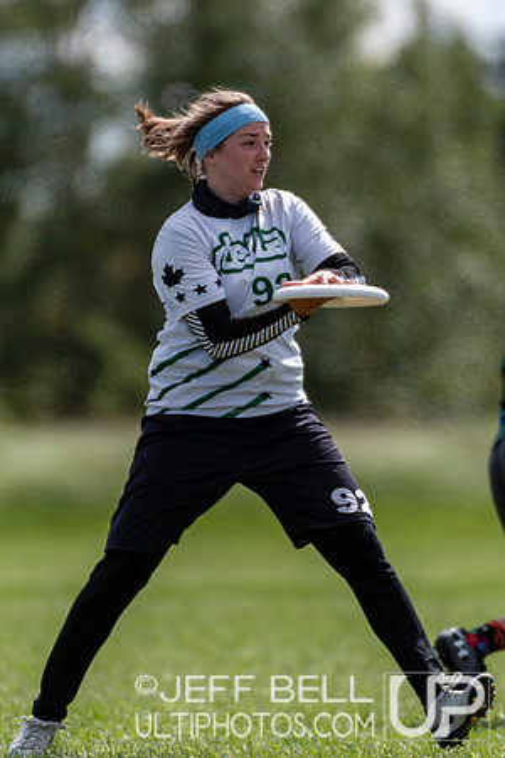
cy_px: 379
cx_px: 252
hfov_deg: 1.5
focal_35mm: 900
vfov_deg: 2.3
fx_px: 18936
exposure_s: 1/1250
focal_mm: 400
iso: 180
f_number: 4
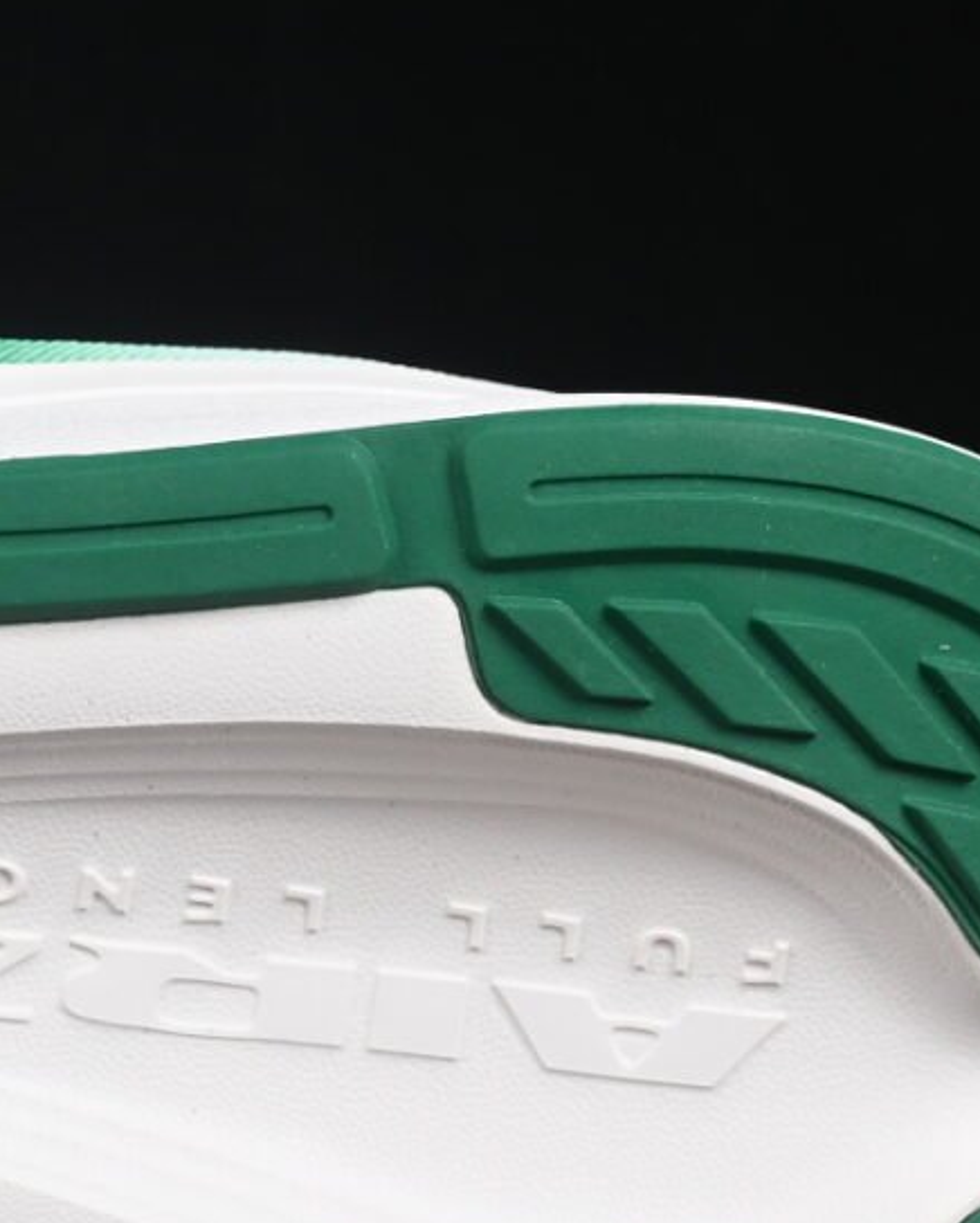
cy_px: 507
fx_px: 11987
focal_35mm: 331
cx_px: -722
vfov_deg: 5.8
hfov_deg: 4.6
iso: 160
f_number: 8
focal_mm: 50
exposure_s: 1/80
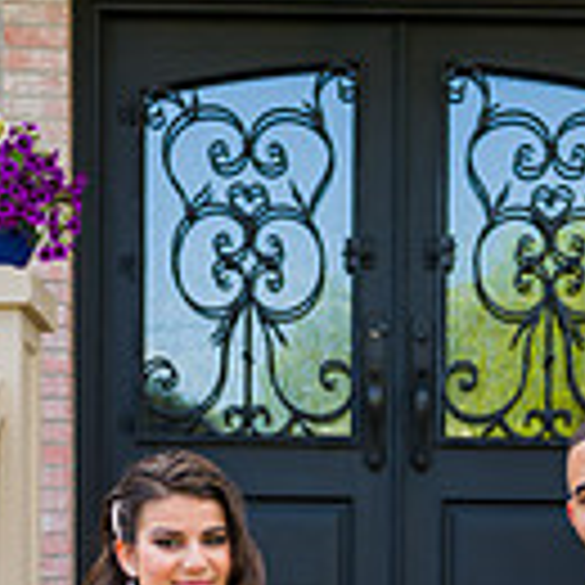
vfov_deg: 15.3
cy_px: 848
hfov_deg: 16.3
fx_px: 2027
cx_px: 450
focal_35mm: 106
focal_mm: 28
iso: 200
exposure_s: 1/400
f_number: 3.2
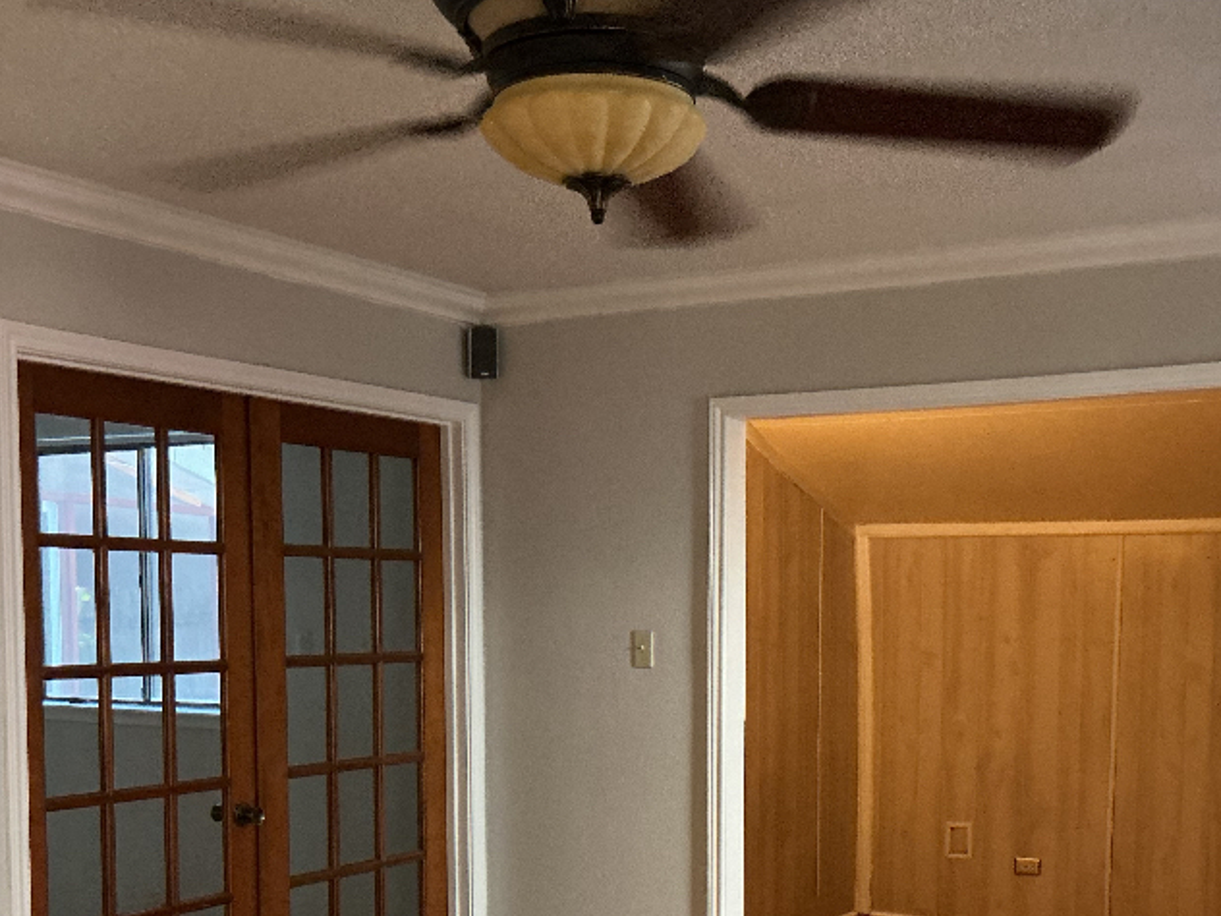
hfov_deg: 40.4
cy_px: 721
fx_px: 1658
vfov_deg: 30.2
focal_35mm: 47
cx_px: 692
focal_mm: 3
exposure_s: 1/40
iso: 320
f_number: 1.8
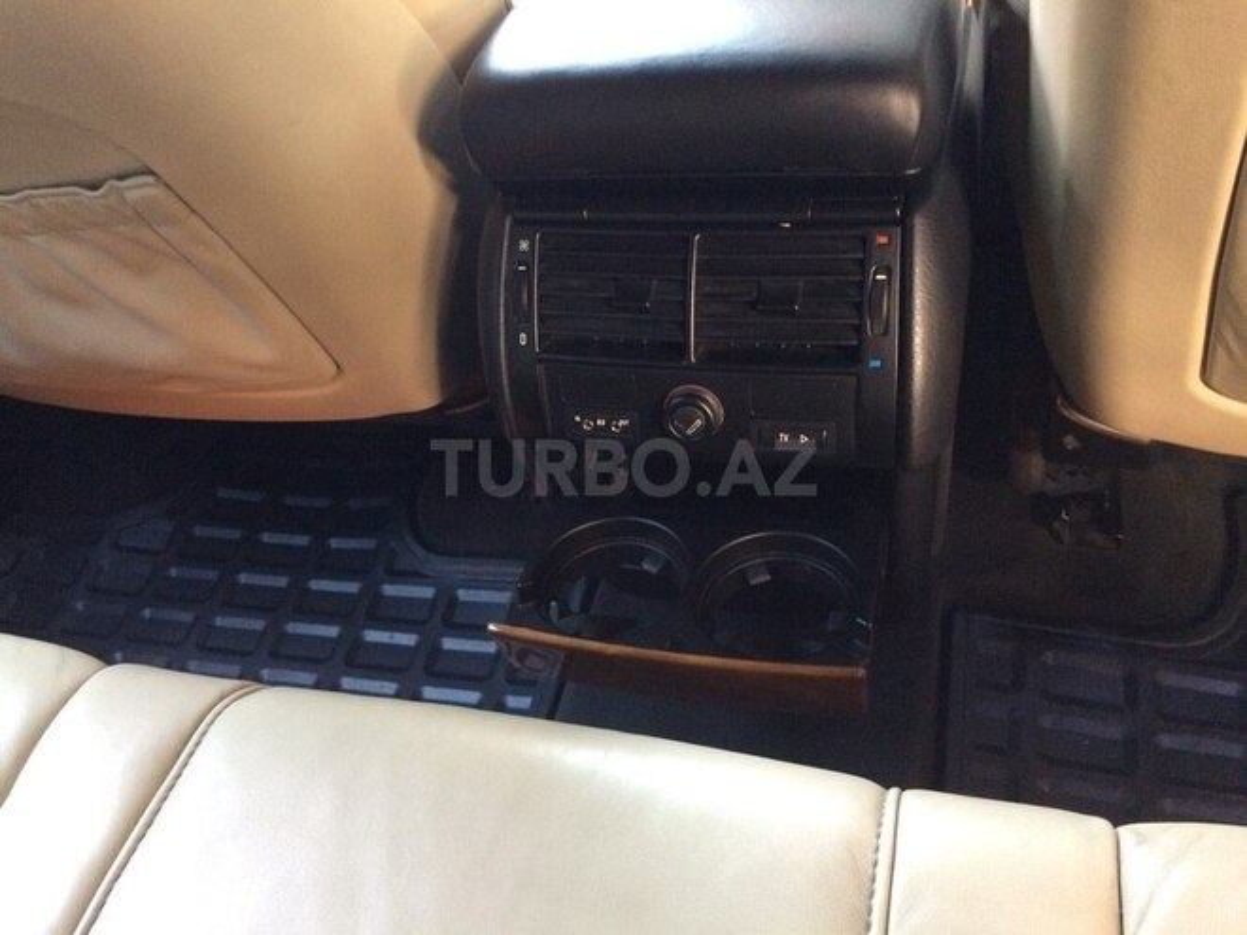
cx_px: 624
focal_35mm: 29
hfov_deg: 61.7
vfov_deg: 48.2
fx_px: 1045
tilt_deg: -36.4
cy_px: 468
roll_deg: +9.7
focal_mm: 4.15
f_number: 2.2
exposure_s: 1/25
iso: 320
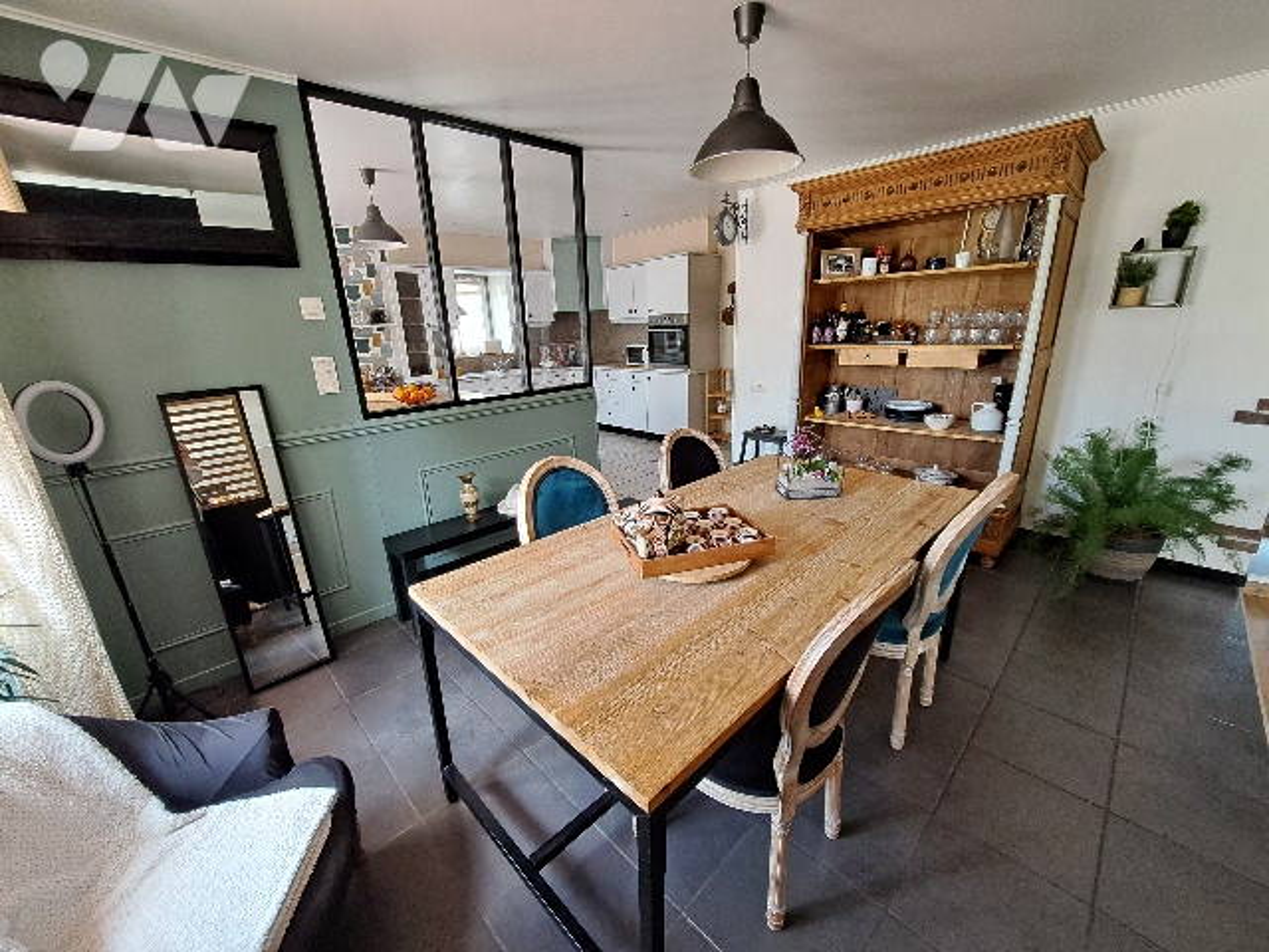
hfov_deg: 106.2
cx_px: 634
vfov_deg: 89.9
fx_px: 477
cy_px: 476
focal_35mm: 13
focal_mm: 1.74
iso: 100
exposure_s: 1/50
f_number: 2.2
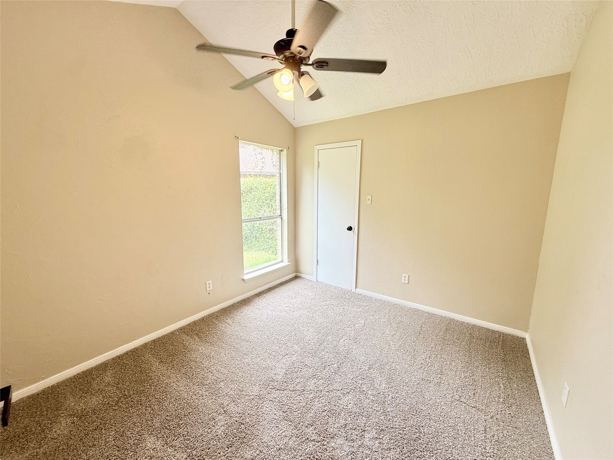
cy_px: 230
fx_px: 248
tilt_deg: -10.3
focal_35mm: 14
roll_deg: -0.5
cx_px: 306
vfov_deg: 85.7
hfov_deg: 102.1
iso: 50
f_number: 2.2
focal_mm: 2.22
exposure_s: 1/99
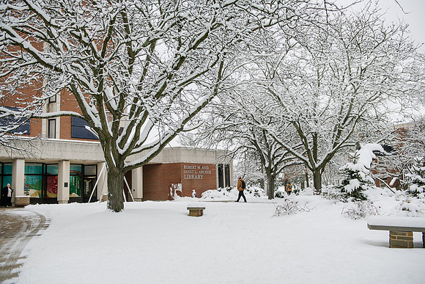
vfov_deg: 37.9
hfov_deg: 54.4
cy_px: 142
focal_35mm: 35
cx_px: 212
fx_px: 413
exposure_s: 1/320
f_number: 4
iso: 320
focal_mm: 35
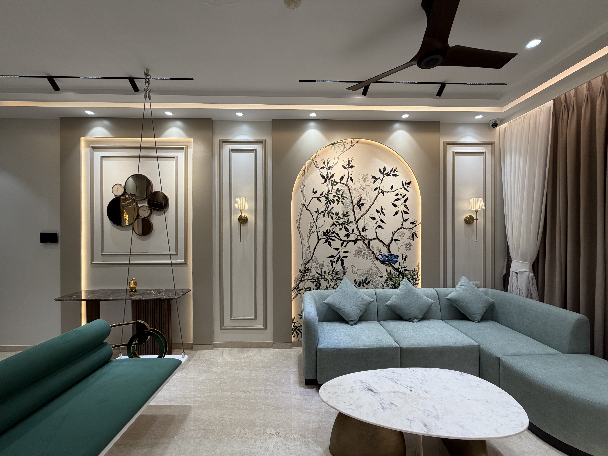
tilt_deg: +0.2
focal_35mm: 14
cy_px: 228
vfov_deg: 85.7
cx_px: 304
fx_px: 246
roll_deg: +0.2
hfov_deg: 102.1
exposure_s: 1/100
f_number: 2.2
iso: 64
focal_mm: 2.22
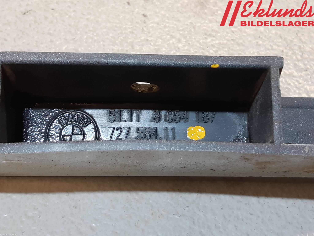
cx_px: 157
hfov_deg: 67.3
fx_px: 236
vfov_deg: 53.1
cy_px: 118
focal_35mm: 26
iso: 64
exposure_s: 1/50
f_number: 1.7
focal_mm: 3.93
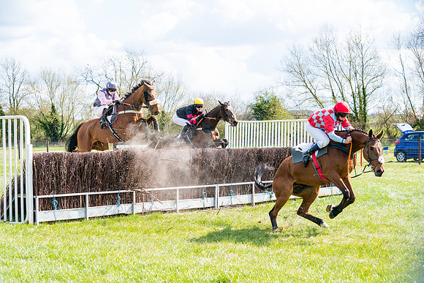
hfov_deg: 28.8
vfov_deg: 19.5
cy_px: 142
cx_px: 212
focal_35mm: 70
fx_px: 825
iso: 400
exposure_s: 1/1600
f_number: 4.5
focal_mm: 70
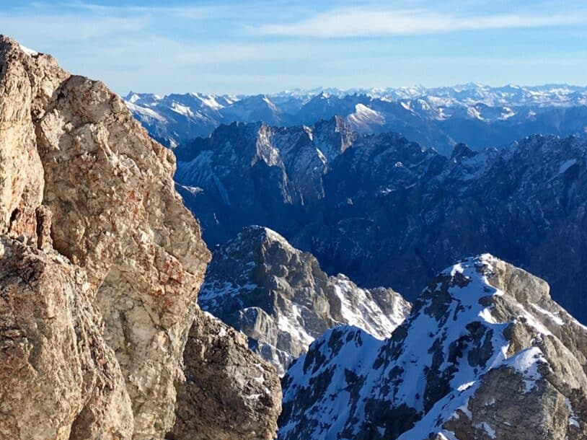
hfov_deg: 26.1
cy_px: 29
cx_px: 92
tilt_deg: +2.4
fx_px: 1238
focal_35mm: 73
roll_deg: +0.0
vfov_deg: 19.7
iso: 25
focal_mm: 4.15
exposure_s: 1/2137
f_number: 2.2
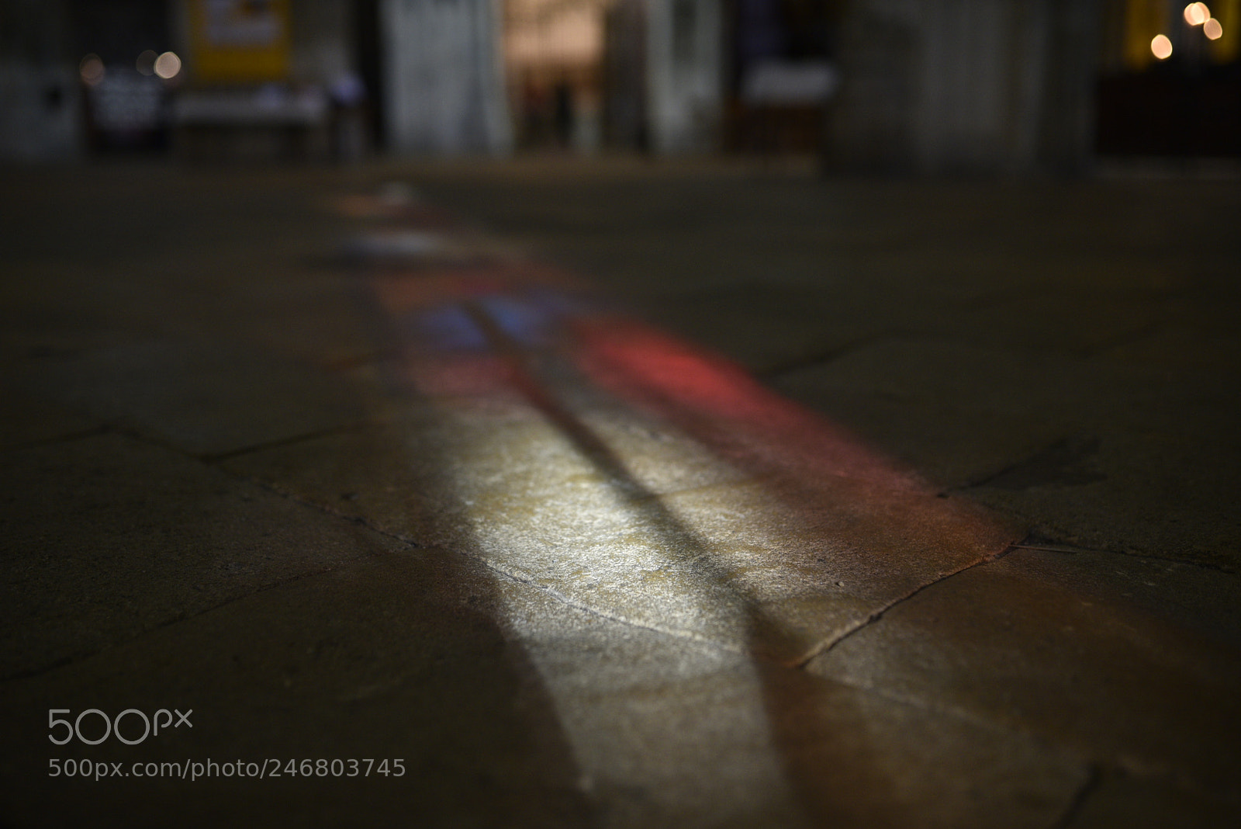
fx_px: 1207
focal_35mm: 35
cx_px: 620
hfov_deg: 54.4
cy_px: 414
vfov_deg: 37.9
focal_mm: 35
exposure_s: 1/160
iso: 640
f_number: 2
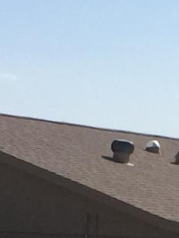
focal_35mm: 269
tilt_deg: -7.9
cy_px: 391
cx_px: 287
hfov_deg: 5.5
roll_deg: -4.6
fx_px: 1851
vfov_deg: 7.2
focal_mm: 4.15
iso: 32
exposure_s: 1/3597
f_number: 2.2
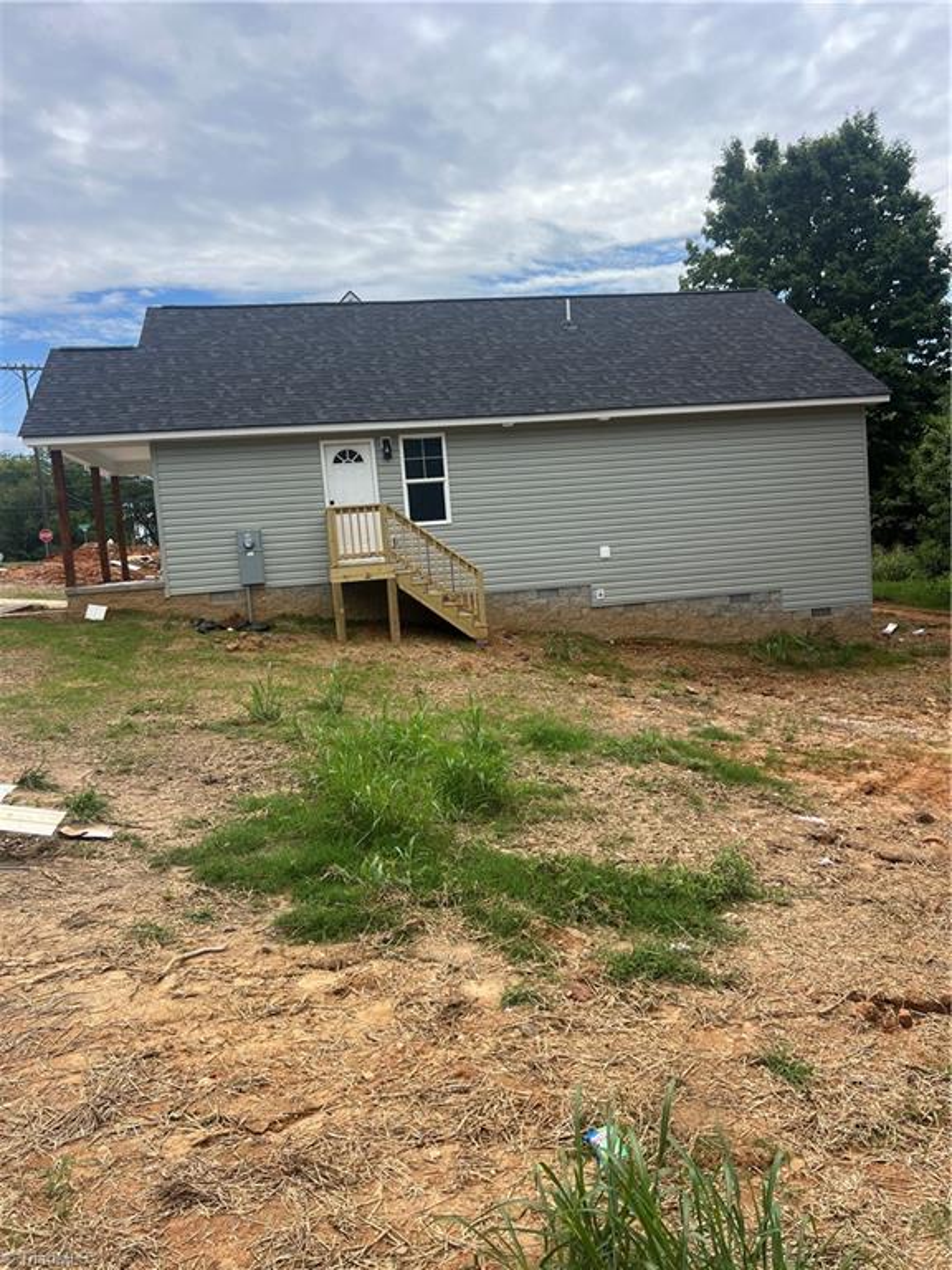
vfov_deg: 67.3
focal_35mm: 26
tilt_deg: -5.4
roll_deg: +4.4
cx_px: 476
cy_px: 635
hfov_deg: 53.1
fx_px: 953
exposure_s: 1/3704
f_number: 1.5
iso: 50
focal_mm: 5.7
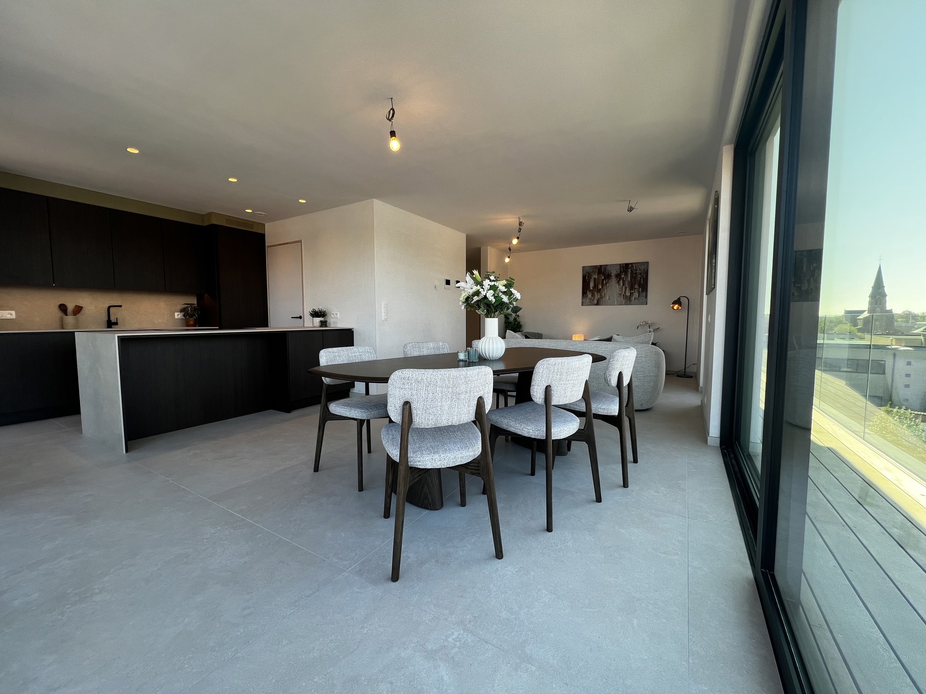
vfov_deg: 89.9
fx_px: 348
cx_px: 463
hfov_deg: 106.2
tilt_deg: -3.8
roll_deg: +0.3
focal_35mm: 13
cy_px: 347
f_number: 1.8
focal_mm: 1.57
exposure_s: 1/136
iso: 32
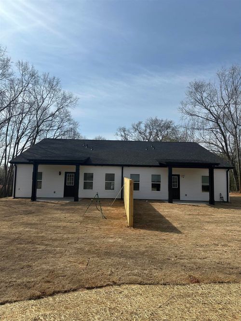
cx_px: 120
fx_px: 223
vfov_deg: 71.6
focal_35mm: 24
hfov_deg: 56.8
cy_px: 160
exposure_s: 1/7576
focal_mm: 6.86
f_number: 1.78
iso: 80
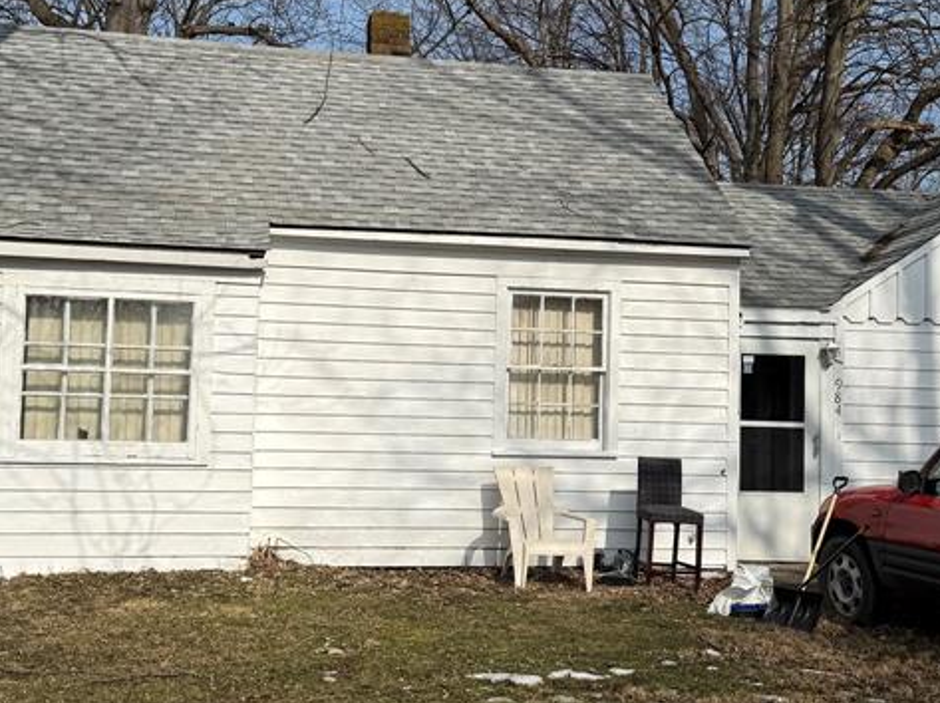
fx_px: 1411
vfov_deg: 28.0
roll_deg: -1.7
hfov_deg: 36.8
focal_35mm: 52
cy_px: 328
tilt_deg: +3.7
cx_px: 507
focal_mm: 6.76
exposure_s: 1/9091
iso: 80
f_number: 1.78
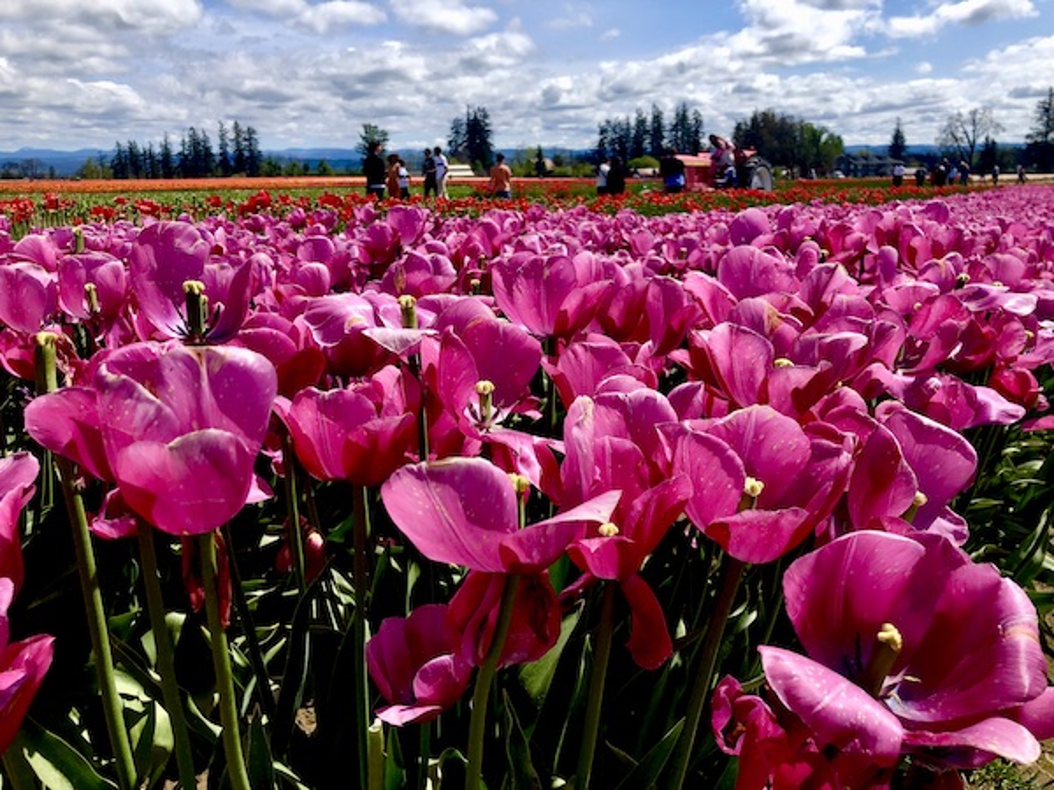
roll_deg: +0.9
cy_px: 395
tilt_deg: -13.0
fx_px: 853
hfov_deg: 63.4
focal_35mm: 28
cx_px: 527
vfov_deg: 49.7
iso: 20
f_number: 1.8
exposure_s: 1/1600
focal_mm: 4
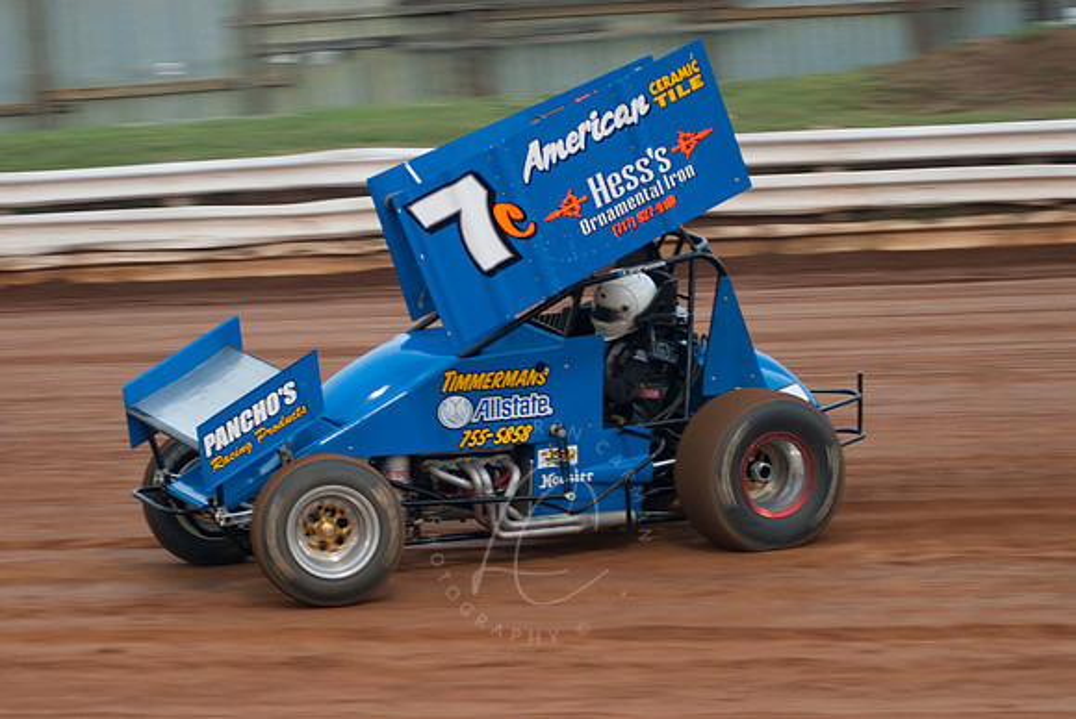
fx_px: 3590
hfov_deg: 17.0
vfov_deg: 11.4
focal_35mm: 120
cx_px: 538
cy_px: 360
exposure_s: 1/320
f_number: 3.2
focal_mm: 80
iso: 400
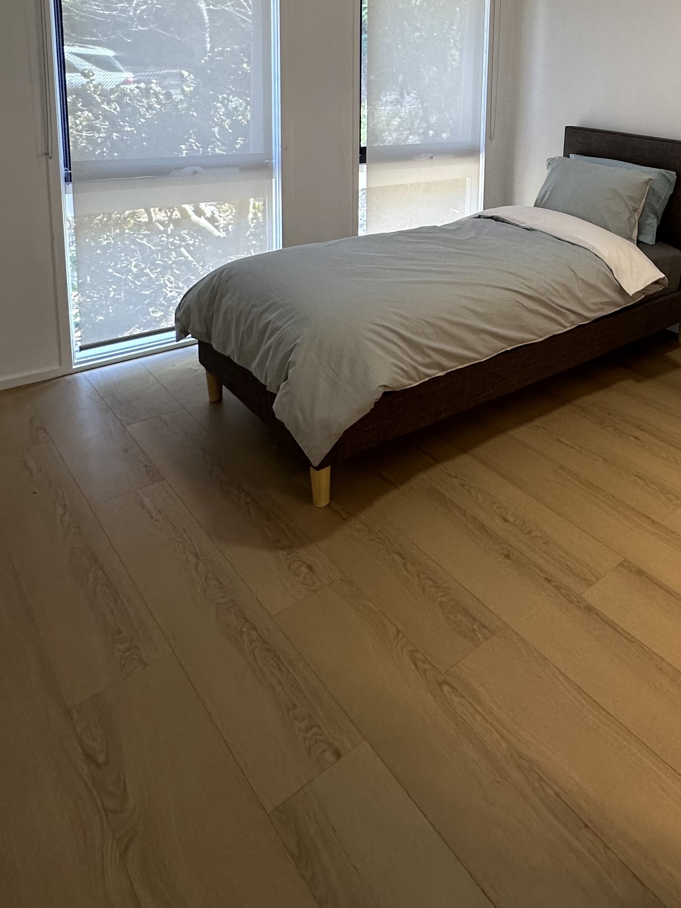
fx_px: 682
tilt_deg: -9.1
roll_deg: -4.5
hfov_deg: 48.4
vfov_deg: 61.8
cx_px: 592
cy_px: 183
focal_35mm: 26
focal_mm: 2.22
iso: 160
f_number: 2.2
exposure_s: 1/100
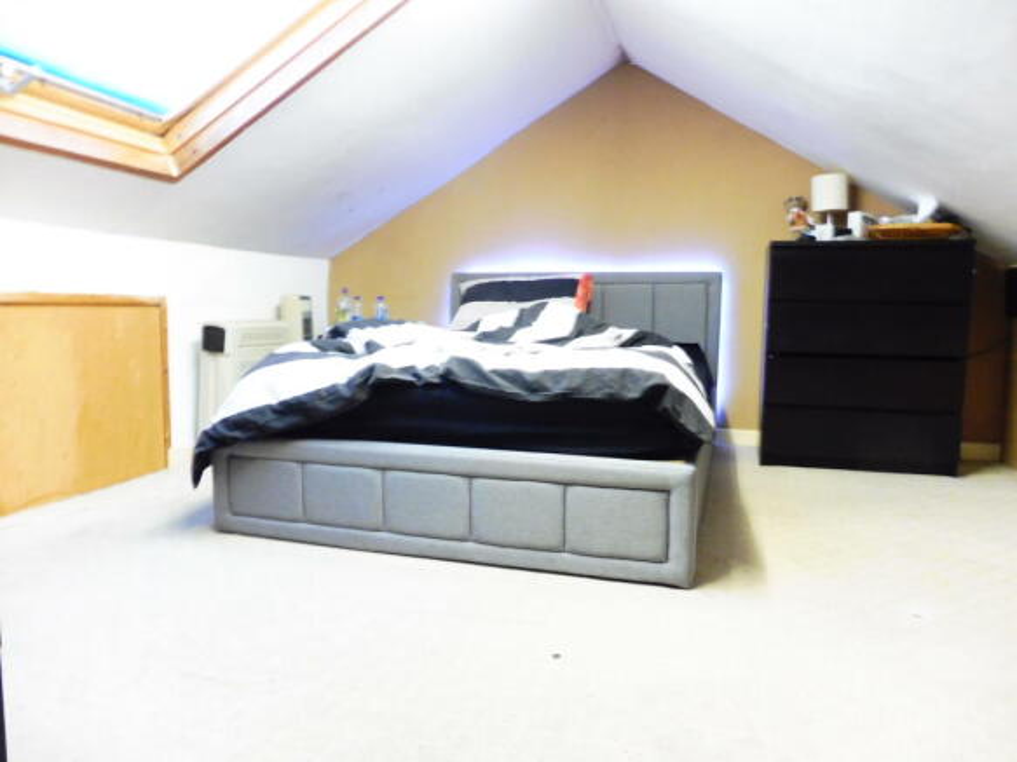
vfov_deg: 56.8
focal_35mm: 24
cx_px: 508
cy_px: 381
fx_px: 705
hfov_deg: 71.6
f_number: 3.3
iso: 400
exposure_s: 1/10
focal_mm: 4.3
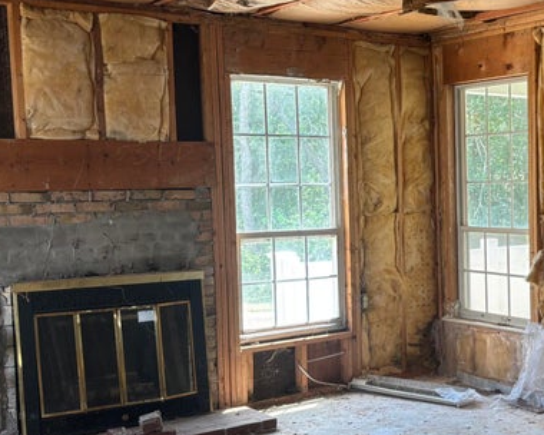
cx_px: 480
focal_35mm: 57
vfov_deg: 26.6
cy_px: 250
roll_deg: +1.2
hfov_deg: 31.6
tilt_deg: -5.8
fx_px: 918
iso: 80
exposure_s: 1/121
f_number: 1.6
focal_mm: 5.96
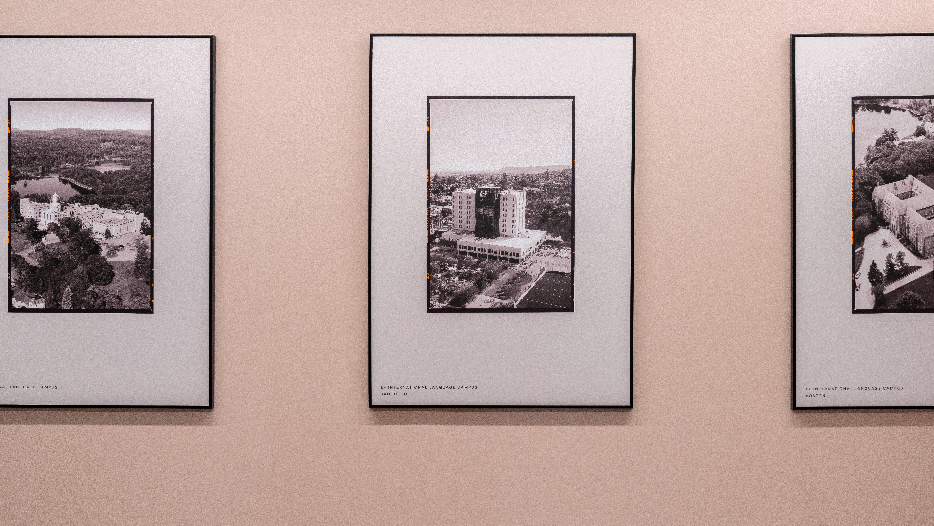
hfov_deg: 44.5
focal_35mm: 46
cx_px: 508
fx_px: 1139
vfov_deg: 25.9
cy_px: 215
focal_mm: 40
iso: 1000
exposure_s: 1/100
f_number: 5.6
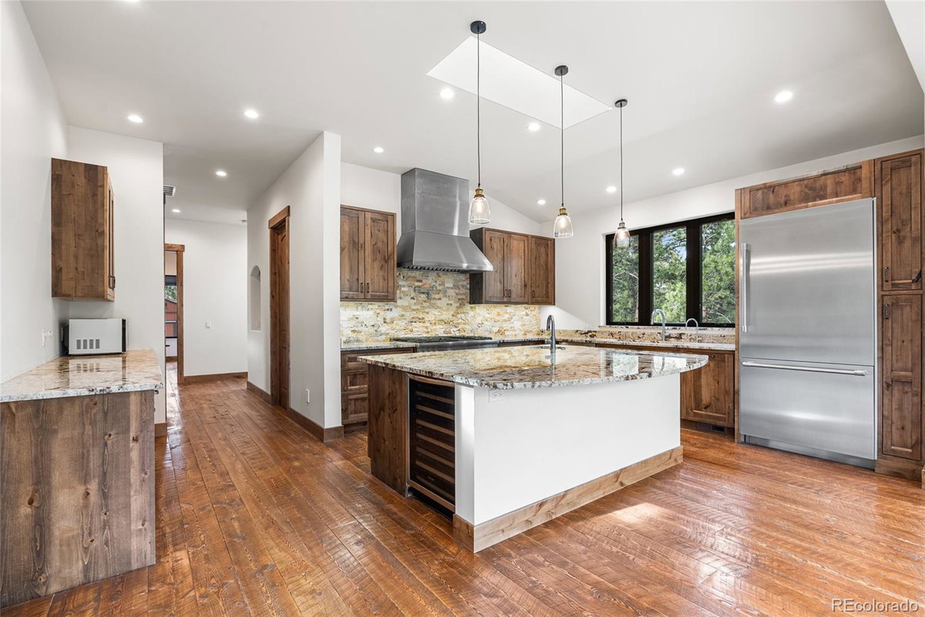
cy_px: 308
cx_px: 462
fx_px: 411
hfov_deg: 96.7
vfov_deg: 73.8
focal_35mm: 16
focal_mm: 16
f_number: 8
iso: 200
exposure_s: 1/1.67
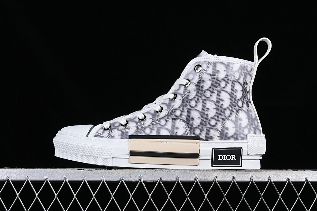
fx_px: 660
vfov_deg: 18.2
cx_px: 158
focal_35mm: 75
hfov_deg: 27.0
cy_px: 106
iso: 160
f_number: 8
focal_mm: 50
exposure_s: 1/80
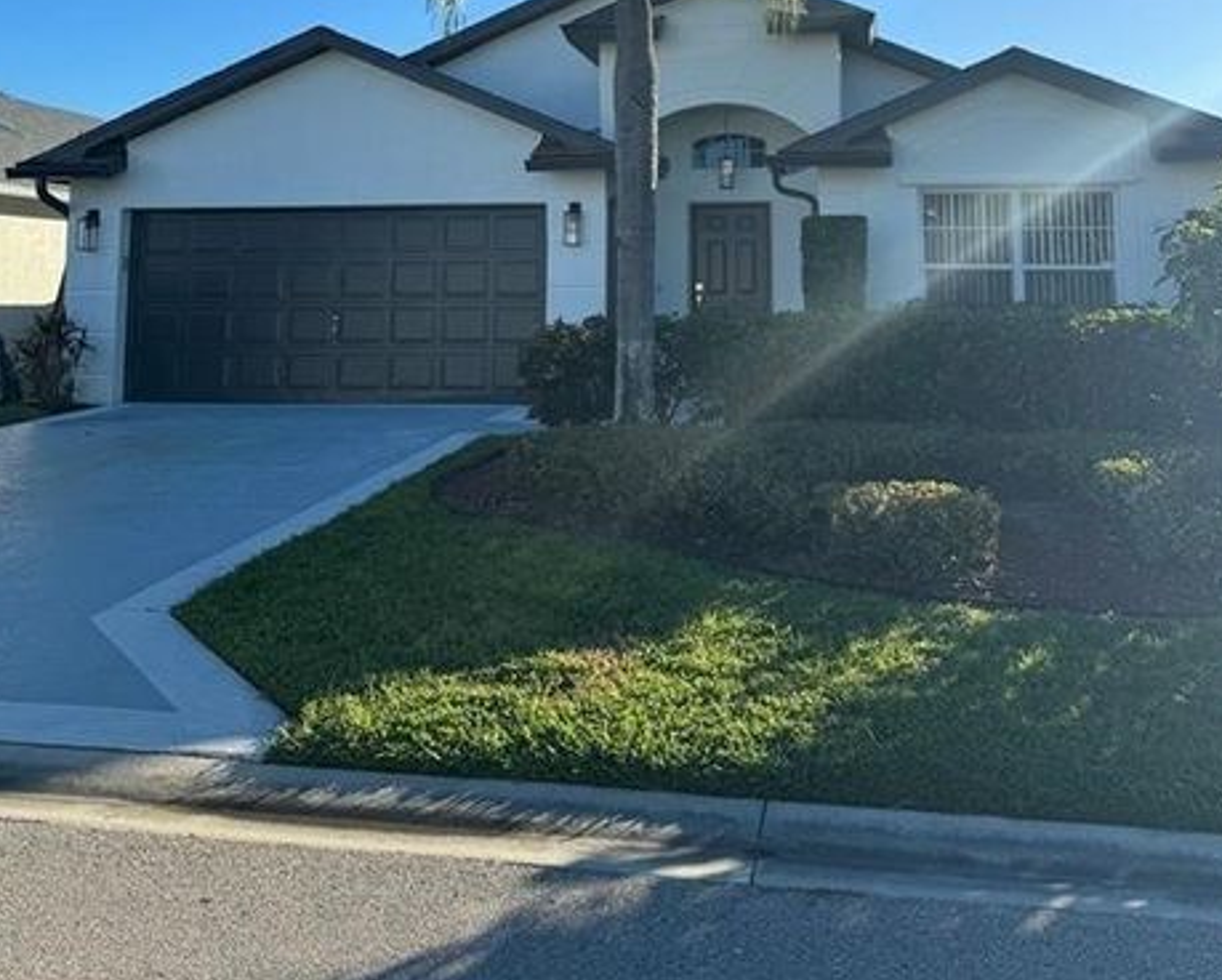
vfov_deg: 41.2
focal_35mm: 34
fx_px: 1231
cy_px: 166
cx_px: 644
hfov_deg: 52.8
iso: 80
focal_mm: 6.86
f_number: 1.78
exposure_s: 1/3413
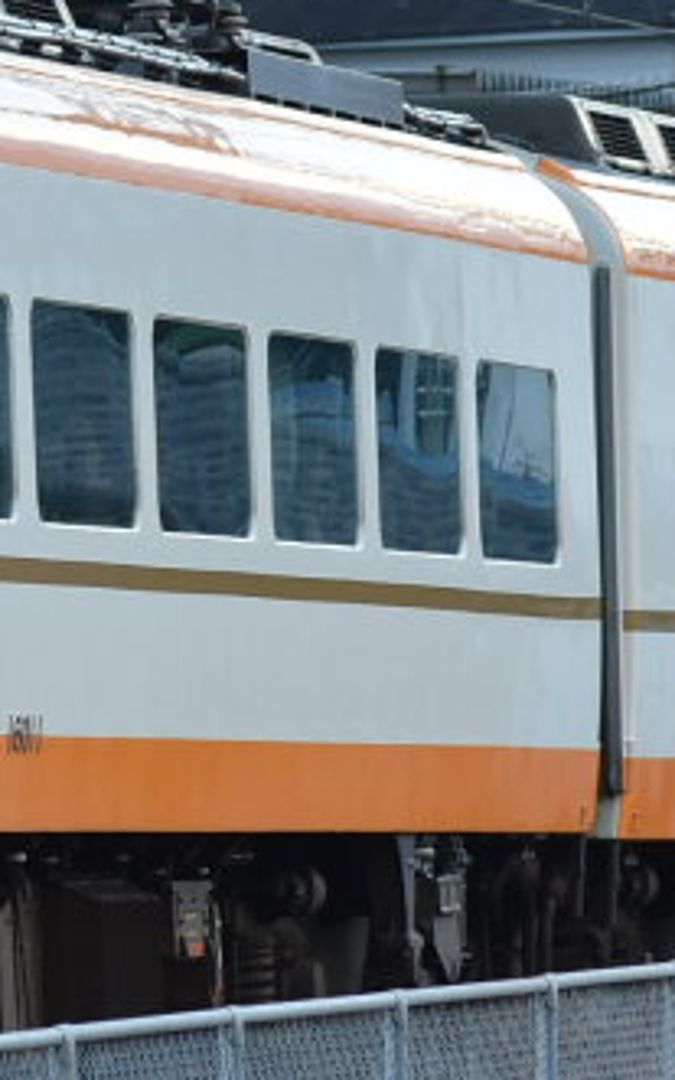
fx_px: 18299
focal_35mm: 622
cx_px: -3
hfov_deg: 2.1
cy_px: 878
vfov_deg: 3.4
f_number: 4
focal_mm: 105
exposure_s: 1/1000
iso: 720
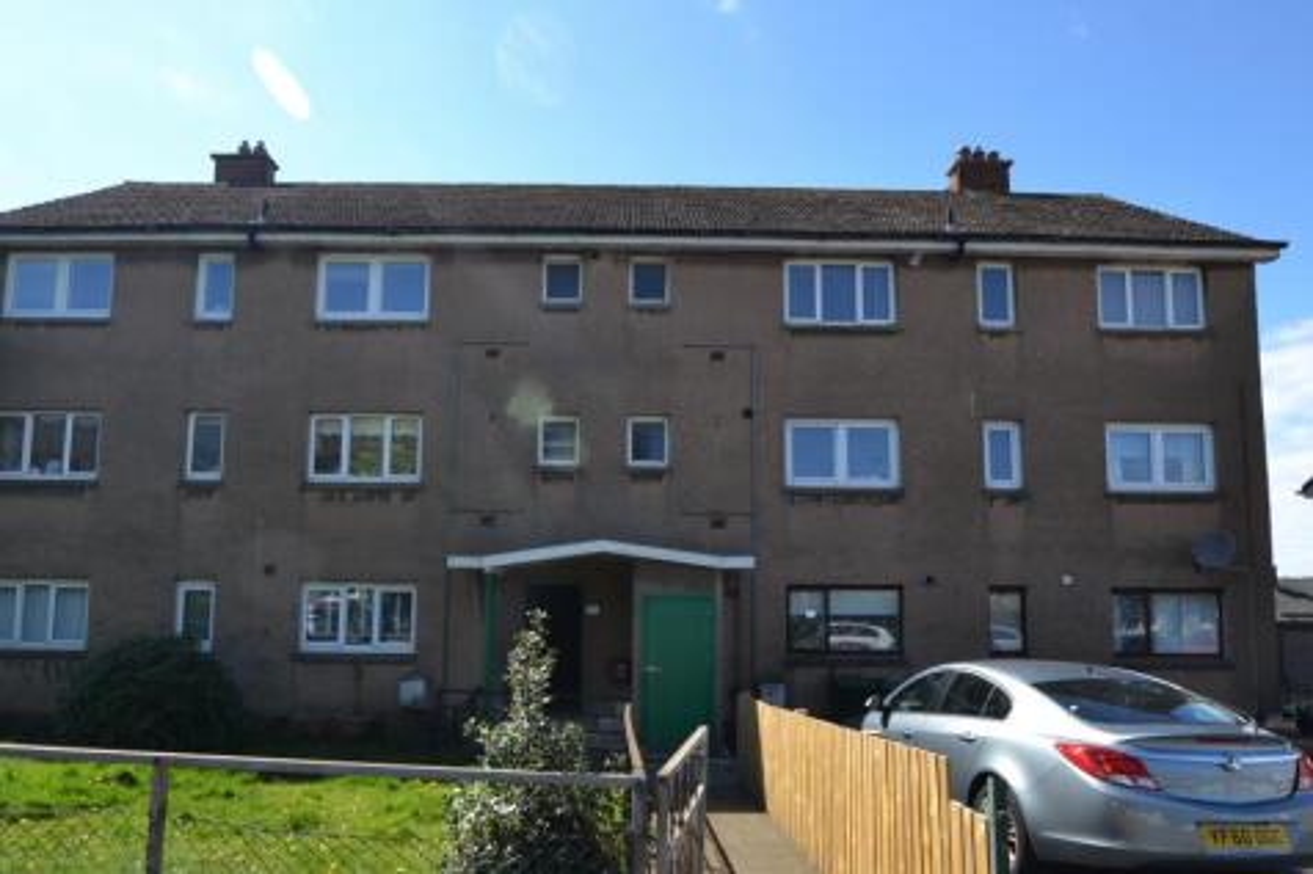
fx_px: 602
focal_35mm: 16
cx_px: 656
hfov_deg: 95.0
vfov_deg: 72.0
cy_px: 437
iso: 100
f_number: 7.1
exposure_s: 1/200
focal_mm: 11
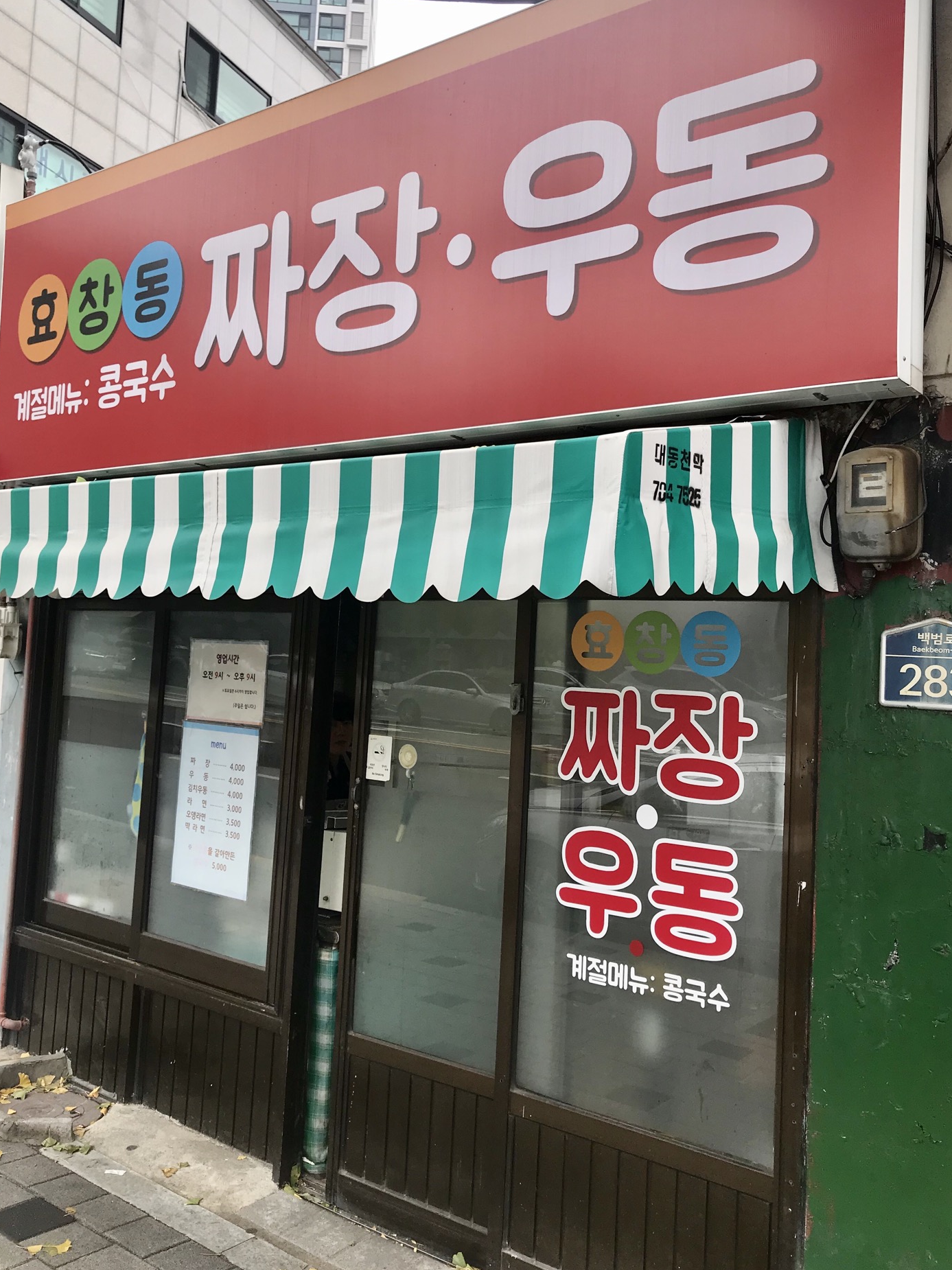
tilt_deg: +3.6
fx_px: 1137
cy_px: 589
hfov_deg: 45.4
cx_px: 485
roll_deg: -3.7
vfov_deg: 58.3
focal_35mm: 31
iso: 20
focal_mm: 3.99
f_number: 1.8
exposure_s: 1/377
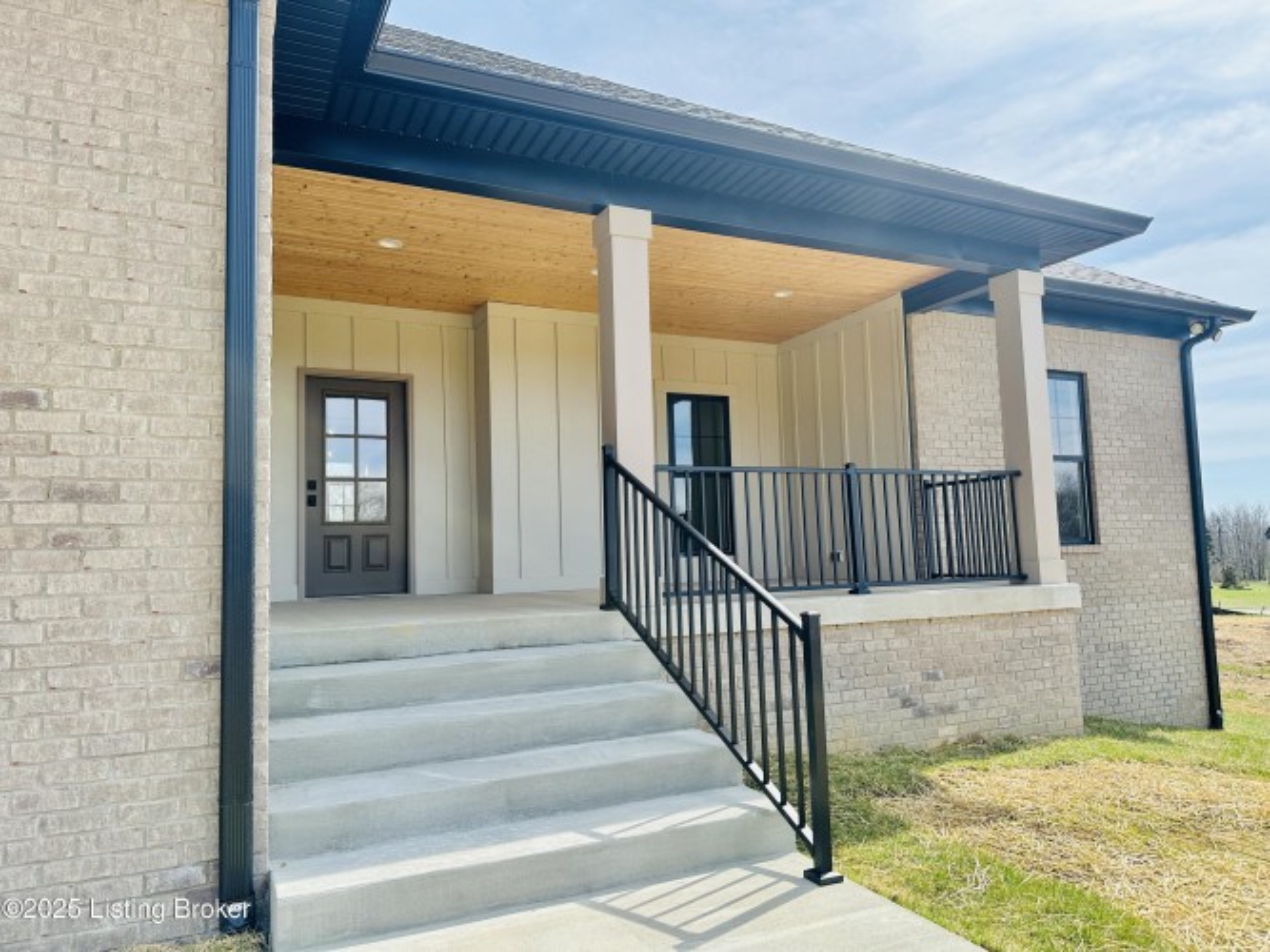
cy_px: 476
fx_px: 880
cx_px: 635
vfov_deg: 56.8
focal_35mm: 24
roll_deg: +1.7
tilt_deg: +4.9
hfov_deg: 71.6
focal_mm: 6.86
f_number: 1.78
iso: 80
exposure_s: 1/1845
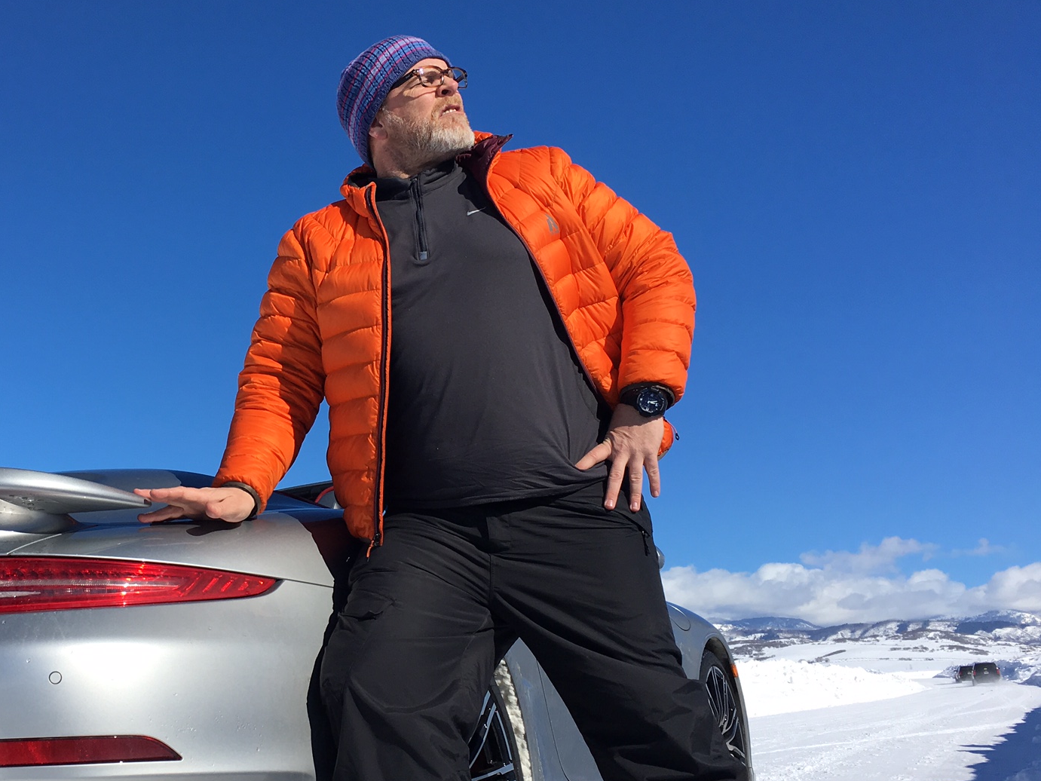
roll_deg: +2.0
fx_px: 1293
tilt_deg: +12.7
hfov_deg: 42.6
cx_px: 274
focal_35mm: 43
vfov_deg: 33.6
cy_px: 438
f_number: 2.2
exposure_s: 1/2481
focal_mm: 4.15
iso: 25
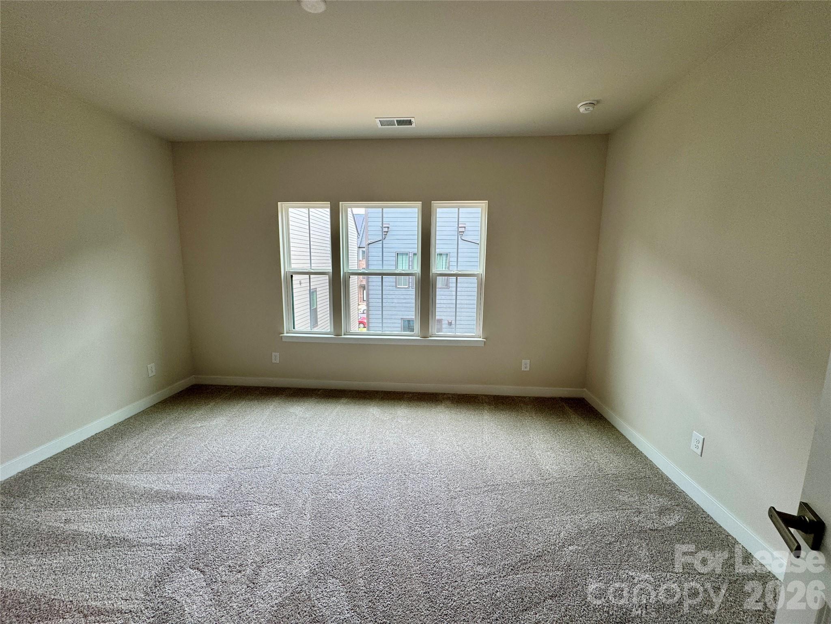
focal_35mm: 14
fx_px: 336
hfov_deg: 102.1
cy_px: 312
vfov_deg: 85.7
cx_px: 416
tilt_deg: -8.8
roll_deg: -0.7
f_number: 2.2
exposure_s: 1/120
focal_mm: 2.22
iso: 64
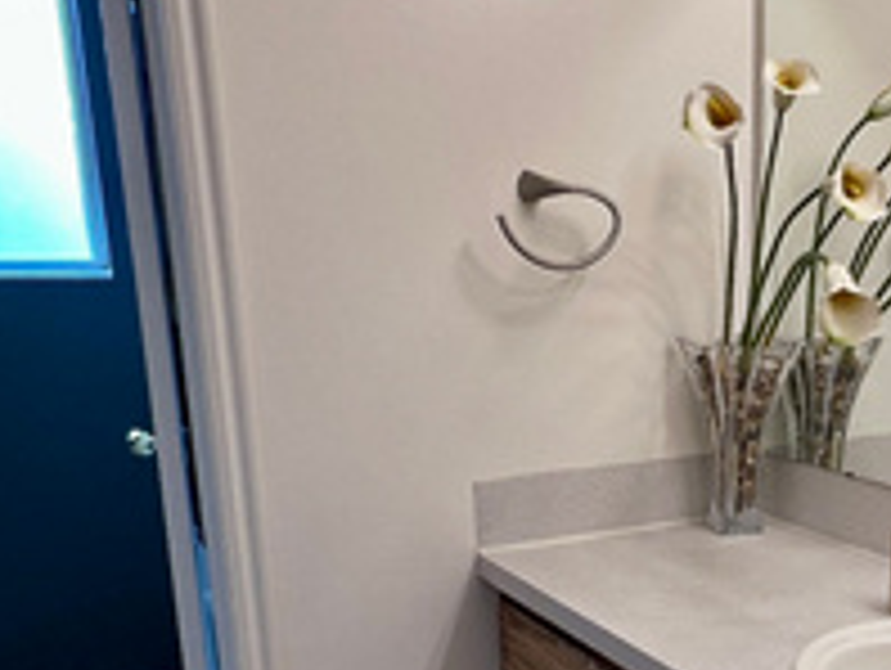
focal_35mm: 42
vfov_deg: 33.3
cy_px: 553
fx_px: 1082
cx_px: 774
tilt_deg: -16.0
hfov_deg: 41.7
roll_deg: -0.9
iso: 80
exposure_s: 1/120
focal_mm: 1.57
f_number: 1.8
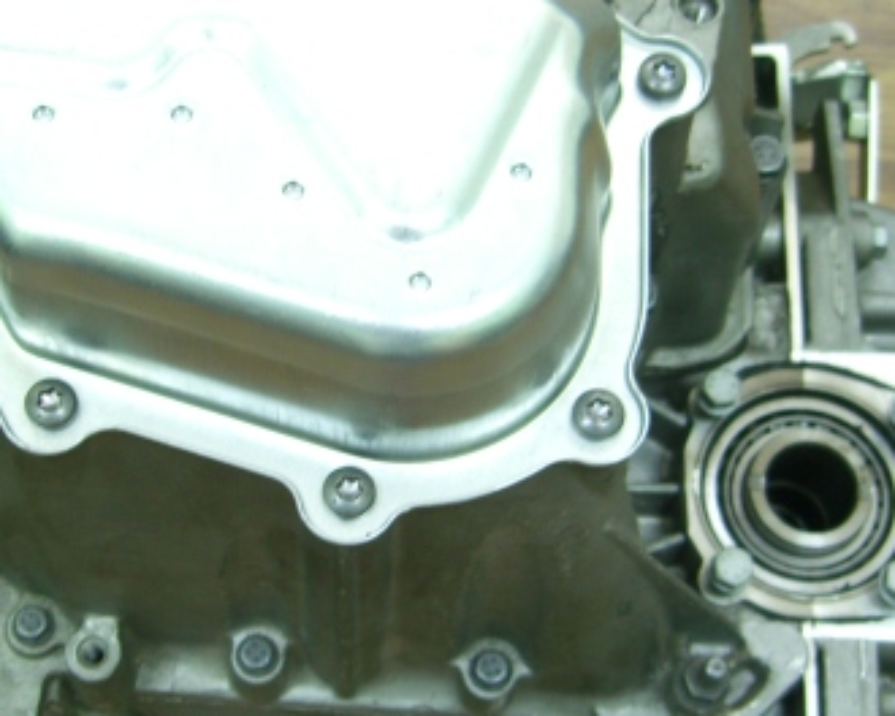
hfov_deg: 26.4
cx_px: 401
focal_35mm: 72
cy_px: 369
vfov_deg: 21.3
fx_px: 1907
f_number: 2.8
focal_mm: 7.9
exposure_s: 1/20
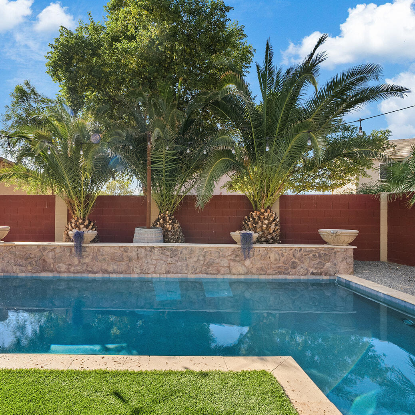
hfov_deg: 71.3
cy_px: 212
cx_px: 163
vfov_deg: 72.1
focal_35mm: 21
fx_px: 285
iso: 100
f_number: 8
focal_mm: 16
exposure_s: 1/40
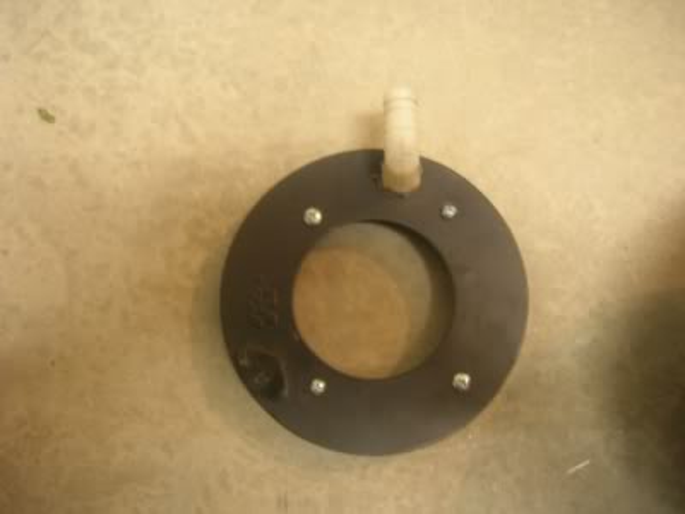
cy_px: 257
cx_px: 342
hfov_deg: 54.0
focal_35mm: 34
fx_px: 673
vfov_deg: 41.8
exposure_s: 1/3.6
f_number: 2.9
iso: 125
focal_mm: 5.7
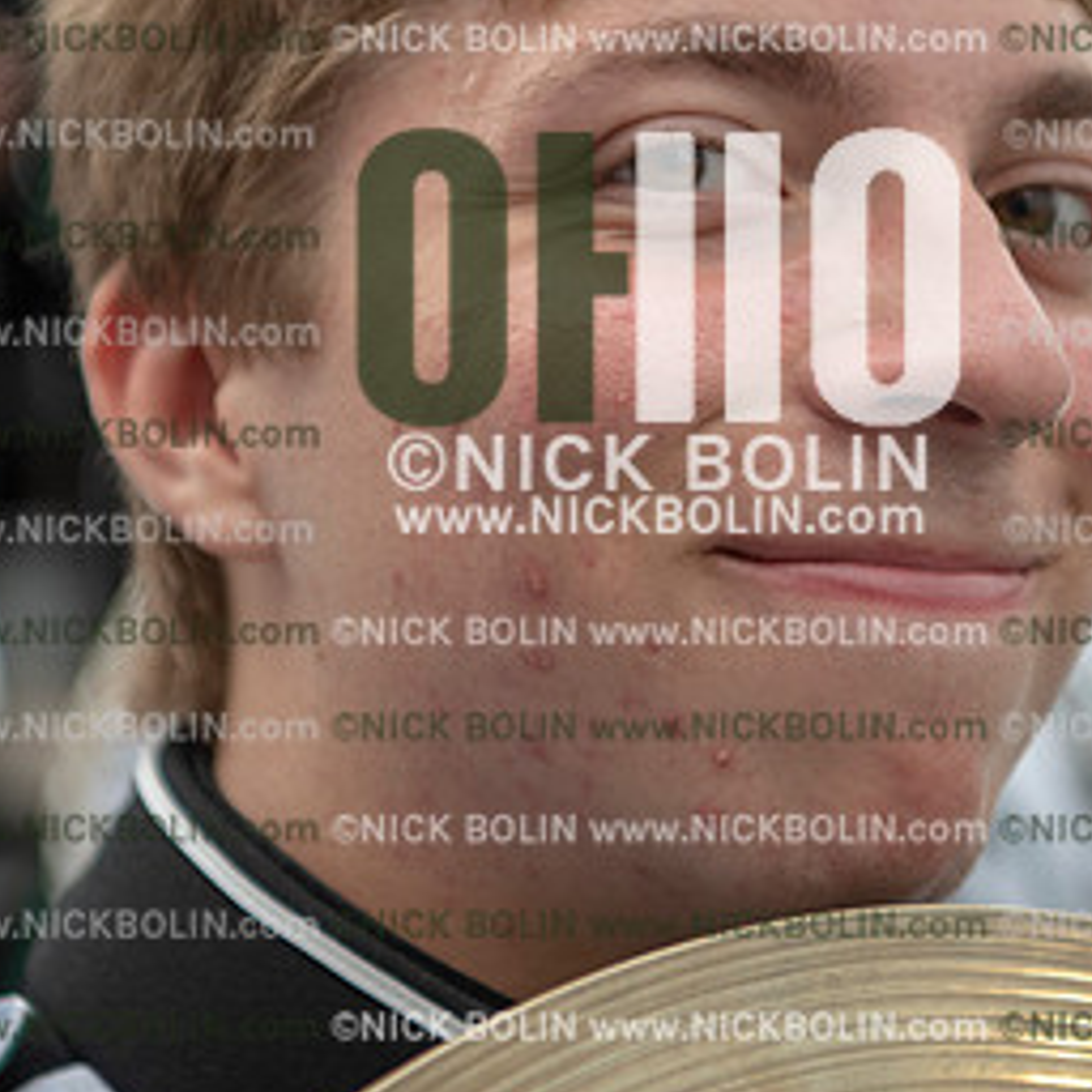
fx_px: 4818
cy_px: 335
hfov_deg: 12.9
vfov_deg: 12.9
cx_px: 657
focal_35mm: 135
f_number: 3.2
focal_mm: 70
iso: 800
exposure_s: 1/1000
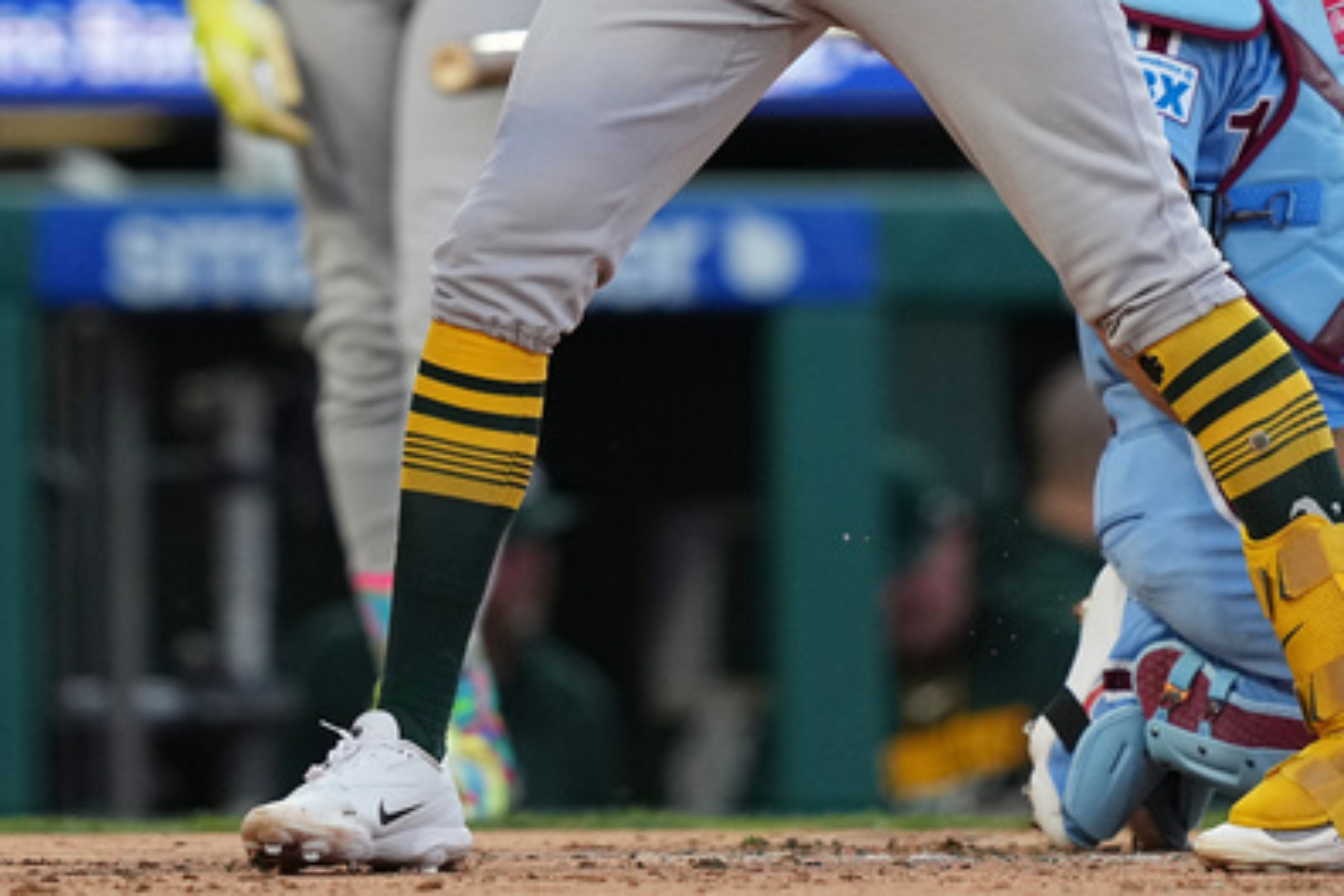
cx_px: 370
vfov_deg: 1.3
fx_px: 38637
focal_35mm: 1035
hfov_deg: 2.0
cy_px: -132
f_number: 2.8
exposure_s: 1/3200
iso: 1250
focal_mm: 400
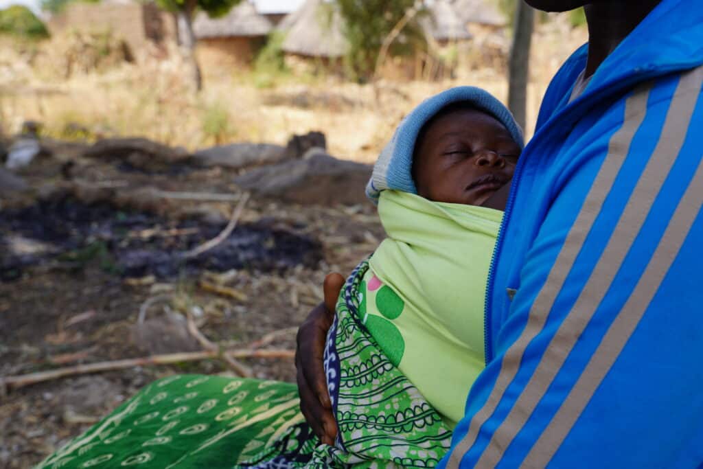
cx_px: 352
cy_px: 234
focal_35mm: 40
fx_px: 781
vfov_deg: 33.4
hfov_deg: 48.5
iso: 100
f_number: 8
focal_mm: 40
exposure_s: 1/100
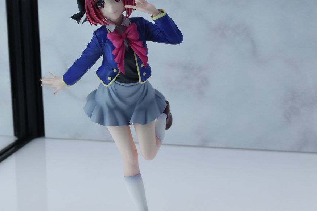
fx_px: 563
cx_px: 164
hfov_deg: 31.4
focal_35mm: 64
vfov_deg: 21.3
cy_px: 120
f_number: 8
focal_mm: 23
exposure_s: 1/400
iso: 640
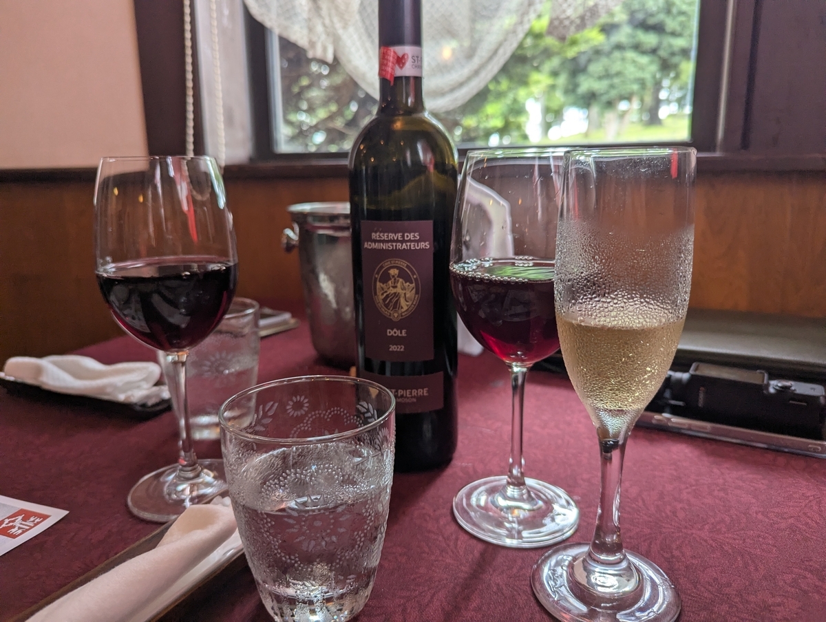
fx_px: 574
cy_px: 311
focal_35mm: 24
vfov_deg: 57.0
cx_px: 413
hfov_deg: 71.5
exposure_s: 1/100
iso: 92
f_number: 1.85
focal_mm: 6.81
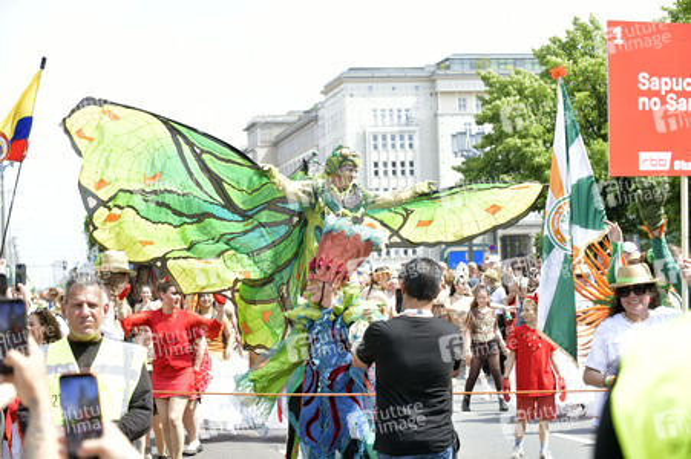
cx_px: 346
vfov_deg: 14.4
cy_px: 230
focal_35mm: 95
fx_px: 1822
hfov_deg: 21.5
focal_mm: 95
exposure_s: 1/160
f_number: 6.3
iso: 160
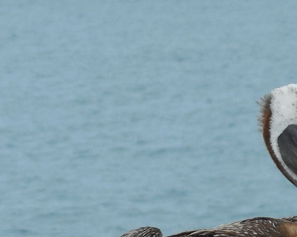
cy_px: 188
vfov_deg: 1.8
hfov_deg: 2.2
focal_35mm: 862
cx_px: 350
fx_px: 7577
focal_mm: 39.8
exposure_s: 1/400
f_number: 5.8
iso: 125
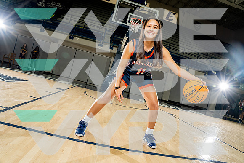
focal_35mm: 23
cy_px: 82
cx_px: 122
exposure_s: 1/250
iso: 640
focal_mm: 23
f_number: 8
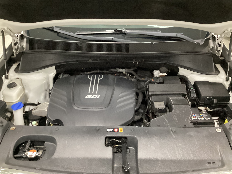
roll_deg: -0.6
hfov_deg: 58.4
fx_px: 208
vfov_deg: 45.4
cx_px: 116
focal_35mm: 31
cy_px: 87
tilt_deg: -31.0
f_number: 2.4
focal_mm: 3.3
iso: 640
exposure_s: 1/25
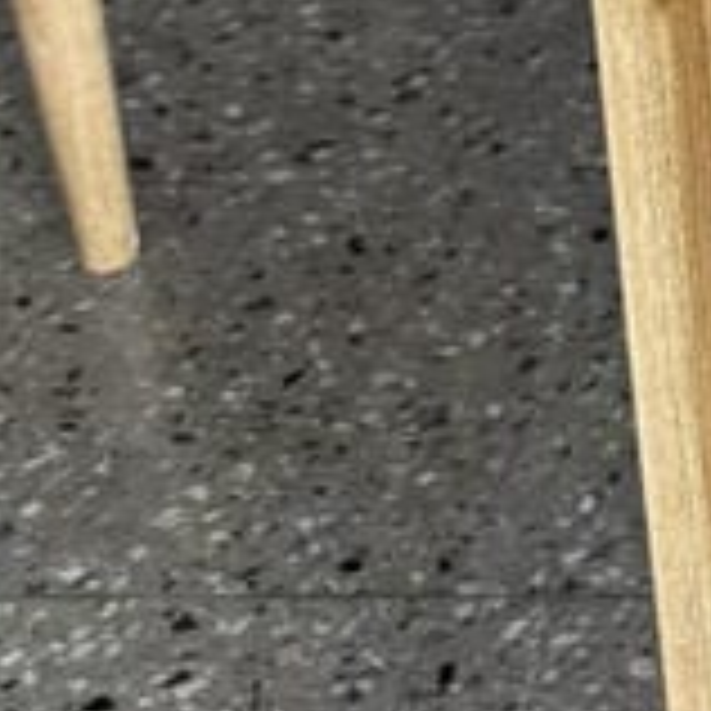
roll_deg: -0.8
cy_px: -423
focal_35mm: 134
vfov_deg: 12.3
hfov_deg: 11.2
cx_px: 1611
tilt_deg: -21.0
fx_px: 3114
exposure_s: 1/121
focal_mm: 6.76
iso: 160
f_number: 1.78
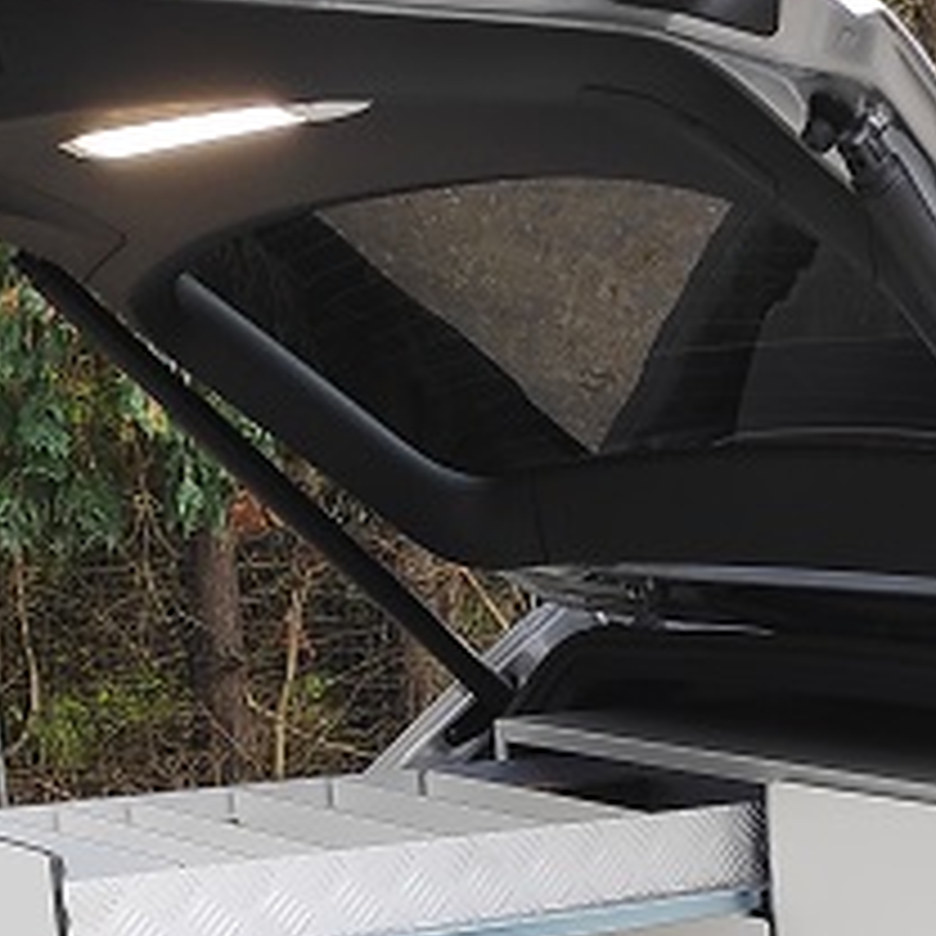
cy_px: 1134
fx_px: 2080
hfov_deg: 24.1
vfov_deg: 23.2
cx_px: 972
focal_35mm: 68
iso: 100
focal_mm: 3.94
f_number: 1.9
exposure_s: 1/154
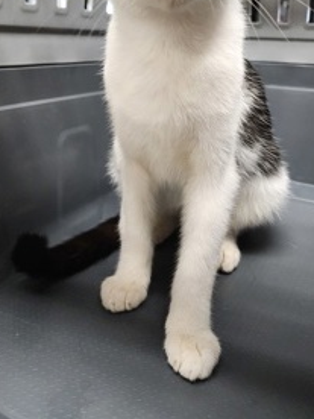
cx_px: 155
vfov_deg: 51.4
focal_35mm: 35
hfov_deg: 40.7
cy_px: 132
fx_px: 423
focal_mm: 6.4
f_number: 1.8
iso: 1000
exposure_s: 1/120
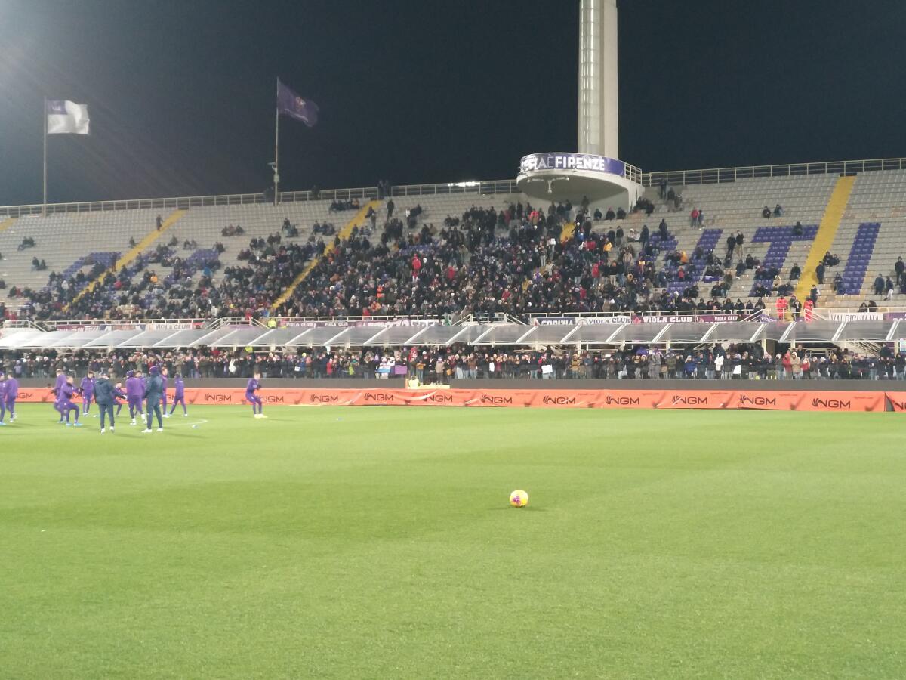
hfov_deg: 36.8
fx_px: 1361
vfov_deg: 28.0
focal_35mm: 52
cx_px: 453
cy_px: 340
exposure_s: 1/33
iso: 160
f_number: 2.4
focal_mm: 5.54
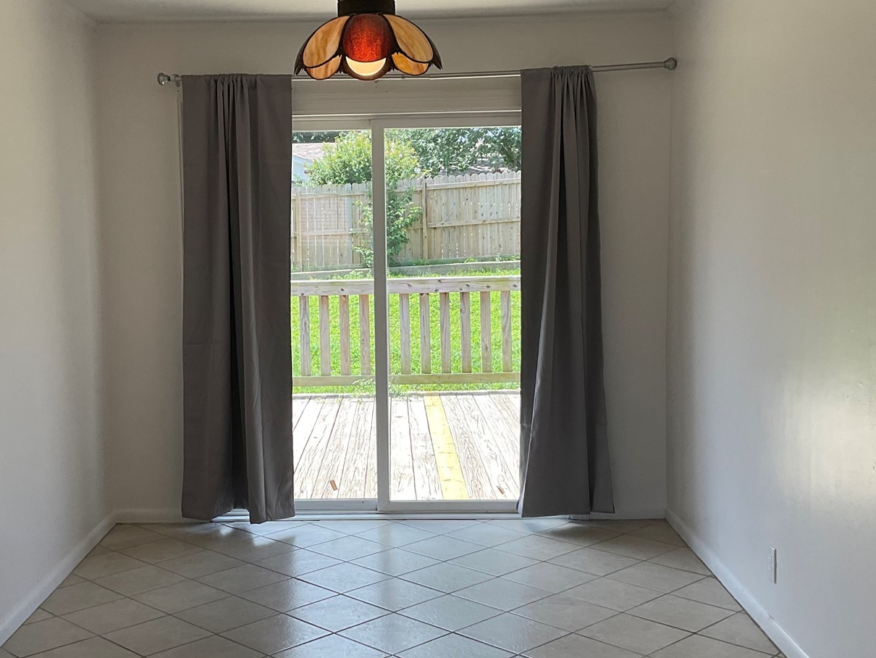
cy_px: 346
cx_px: 374
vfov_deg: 31.5
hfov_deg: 41.1
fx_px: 1164
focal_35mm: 46
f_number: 1.8
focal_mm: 3
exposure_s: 1/154
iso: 16
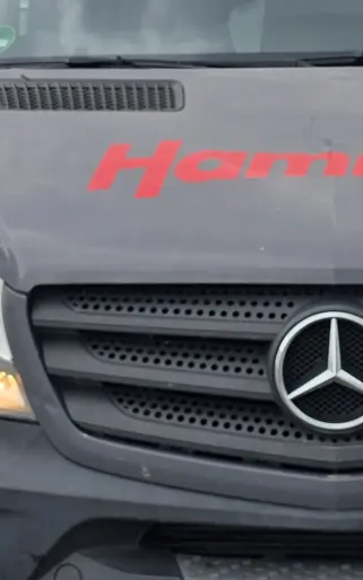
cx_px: 240
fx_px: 1441
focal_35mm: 91
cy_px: 245
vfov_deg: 22.8
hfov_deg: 14.3
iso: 12
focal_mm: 6.3
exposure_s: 1/652
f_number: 1.7
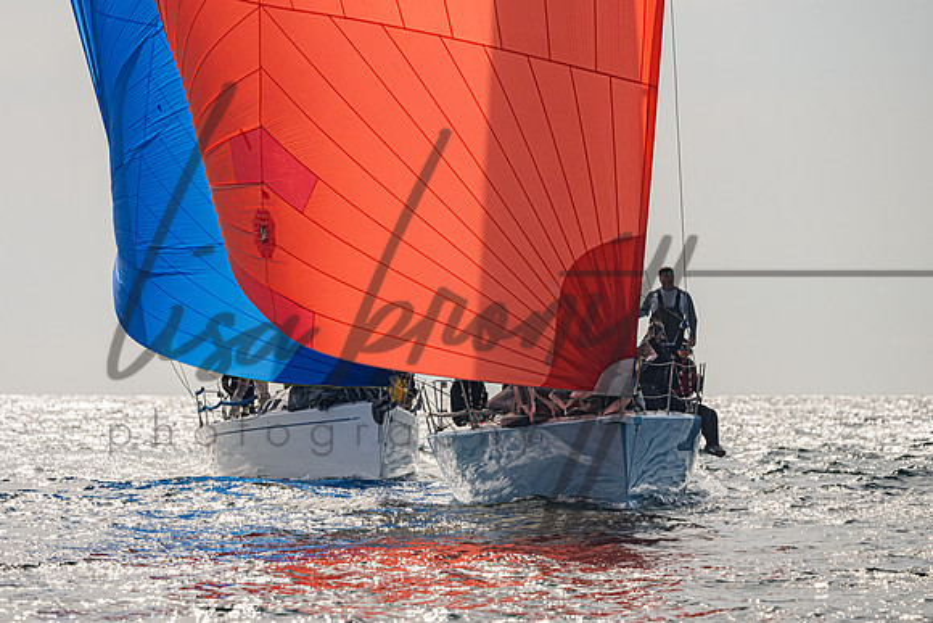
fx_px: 9193
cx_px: 407
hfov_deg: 5.8
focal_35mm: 355
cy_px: 263
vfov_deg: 3.9
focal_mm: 260
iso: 320
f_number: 6.3
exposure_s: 1/6400
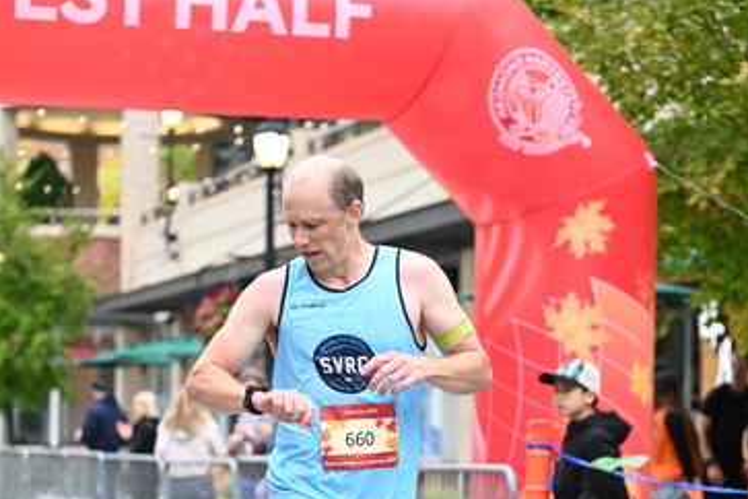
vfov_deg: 12.8
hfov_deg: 19.3
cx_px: 376
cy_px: 464
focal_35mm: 106
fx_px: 2202
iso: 1600
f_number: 2.8
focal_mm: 70
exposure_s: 1/1000
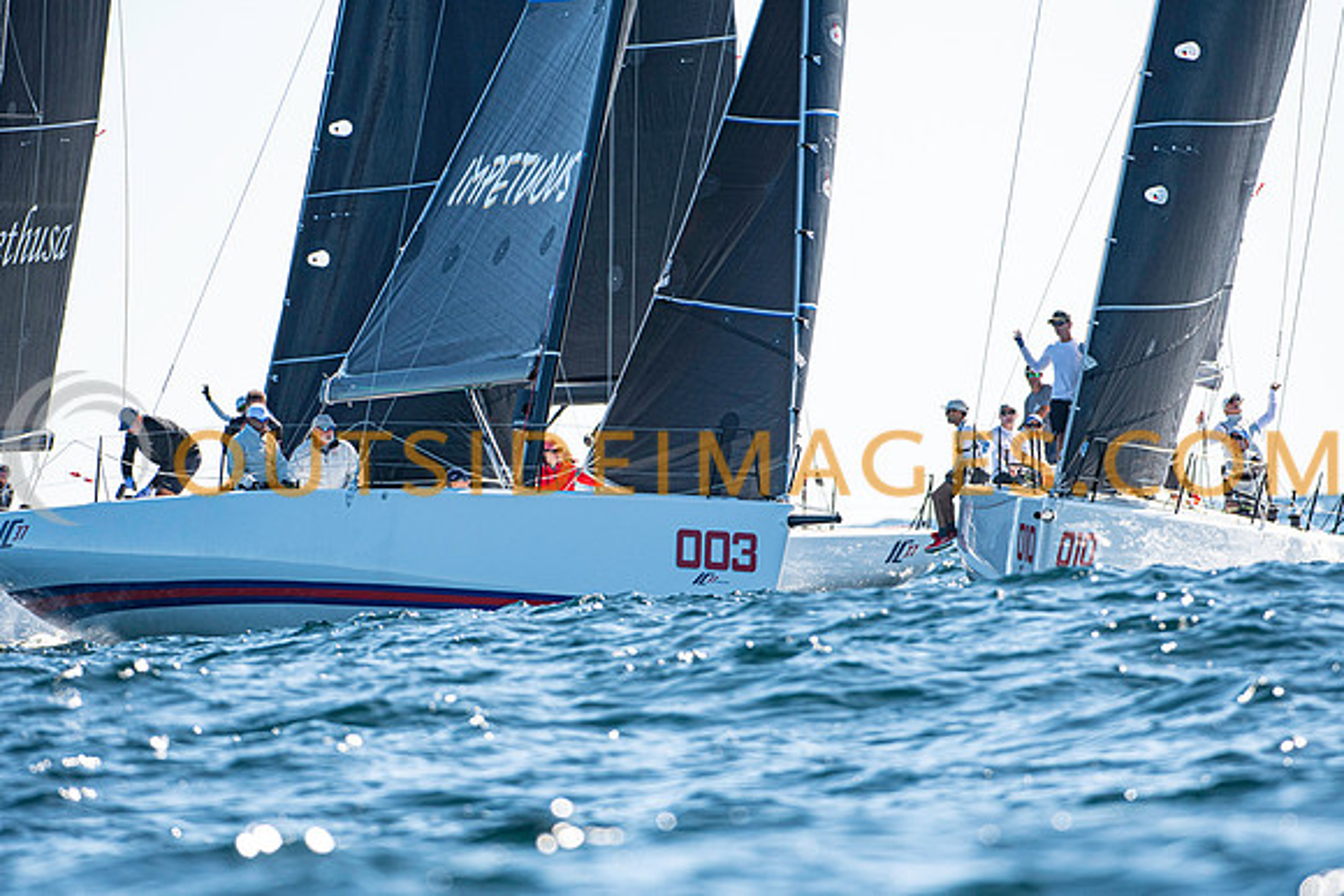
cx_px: 672
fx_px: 19355
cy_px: 448
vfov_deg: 2.7
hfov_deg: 4.0
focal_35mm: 518
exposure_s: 1/1600
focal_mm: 340
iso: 320
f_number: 5
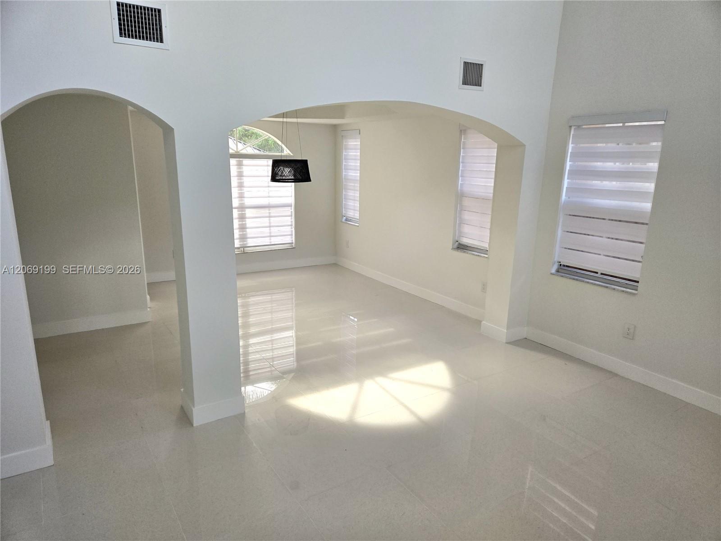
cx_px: 360
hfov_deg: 73.9
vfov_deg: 58.9
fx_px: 479
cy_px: 270
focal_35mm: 23
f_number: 1.8
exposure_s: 1/120
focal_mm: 5.4
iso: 160
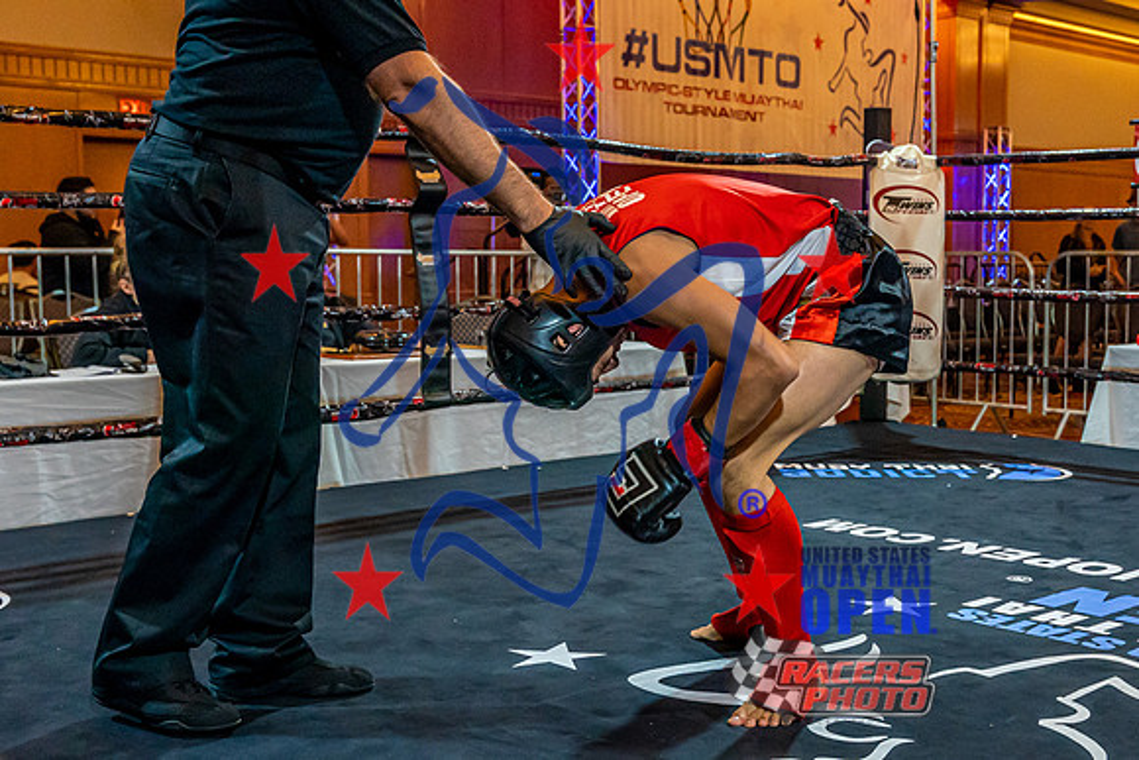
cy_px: 385
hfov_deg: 42.7
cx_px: 659
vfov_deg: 29.3
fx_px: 1452
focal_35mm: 46
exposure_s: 1/500
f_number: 4.5
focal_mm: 31.9
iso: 6400
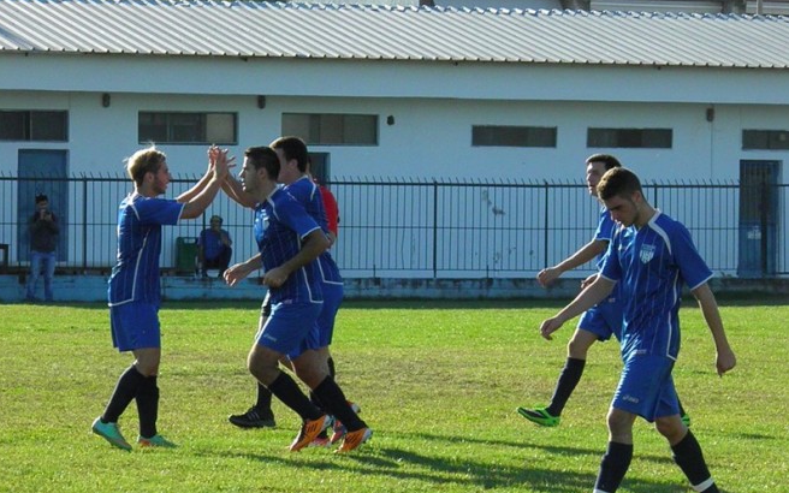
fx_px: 5225
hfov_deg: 8.6
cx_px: 393
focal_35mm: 243
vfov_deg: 5.4
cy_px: 269
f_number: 5.9
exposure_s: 1/1250
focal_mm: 41.1
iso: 500
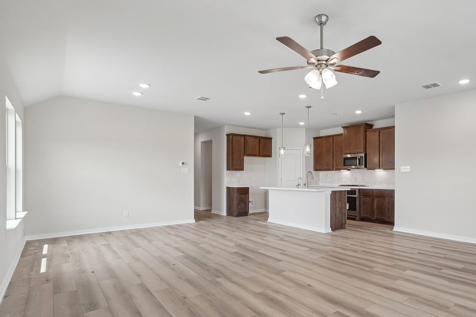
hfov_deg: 79.3
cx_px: 304
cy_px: 177
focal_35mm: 21
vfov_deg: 59.3
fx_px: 278
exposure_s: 1/30
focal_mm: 16
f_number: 8
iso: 160
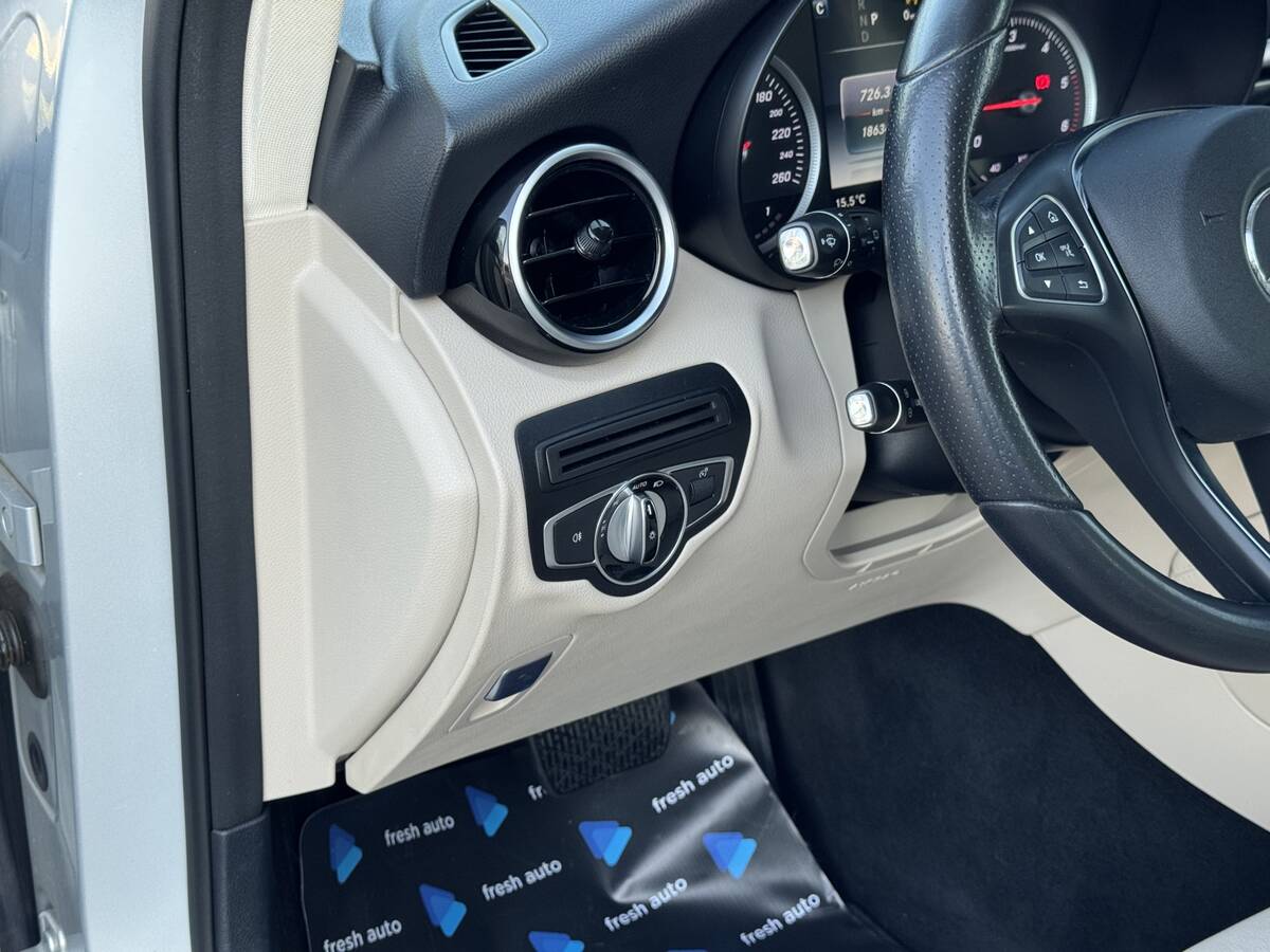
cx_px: 635
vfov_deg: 30.3
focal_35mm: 48
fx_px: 1761
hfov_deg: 39.7
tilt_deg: -26.3
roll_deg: -2.0
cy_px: 476
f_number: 1.78
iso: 80
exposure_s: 1/121
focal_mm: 6.76
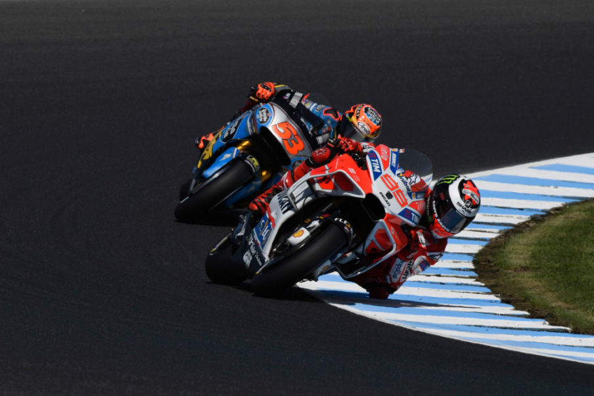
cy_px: 198
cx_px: 297
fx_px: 8251
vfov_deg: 2.8
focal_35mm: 500
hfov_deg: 4.1
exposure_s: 1/1600
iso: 1000
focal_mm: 500
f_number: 18
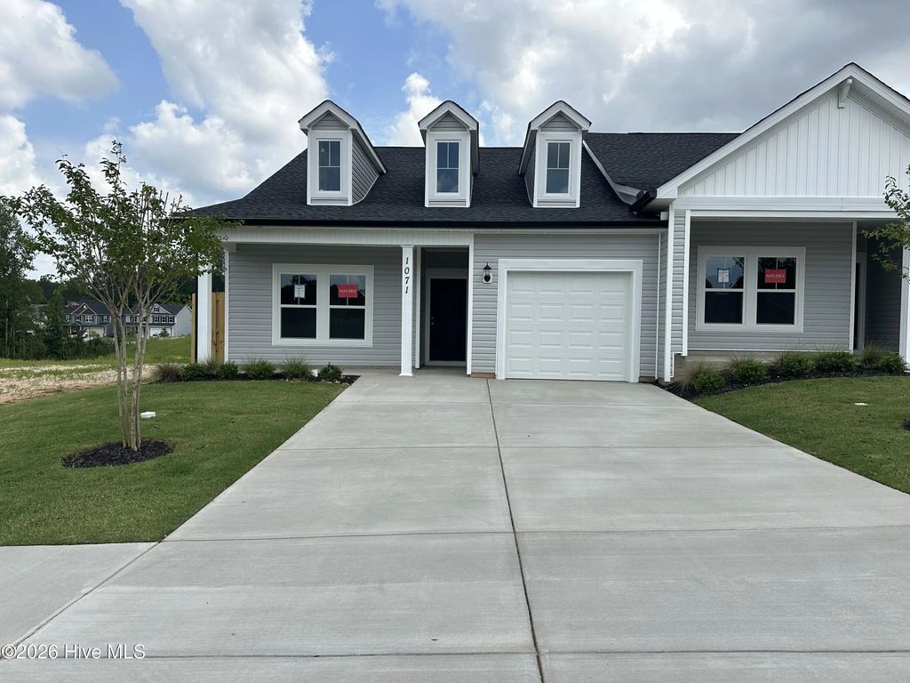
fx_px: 631
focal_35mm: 24
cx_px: 455
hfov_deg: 71.6
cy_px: 342
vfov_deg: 56.8
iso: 80
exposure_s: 1/4545
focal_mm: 6.86
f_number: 1.78
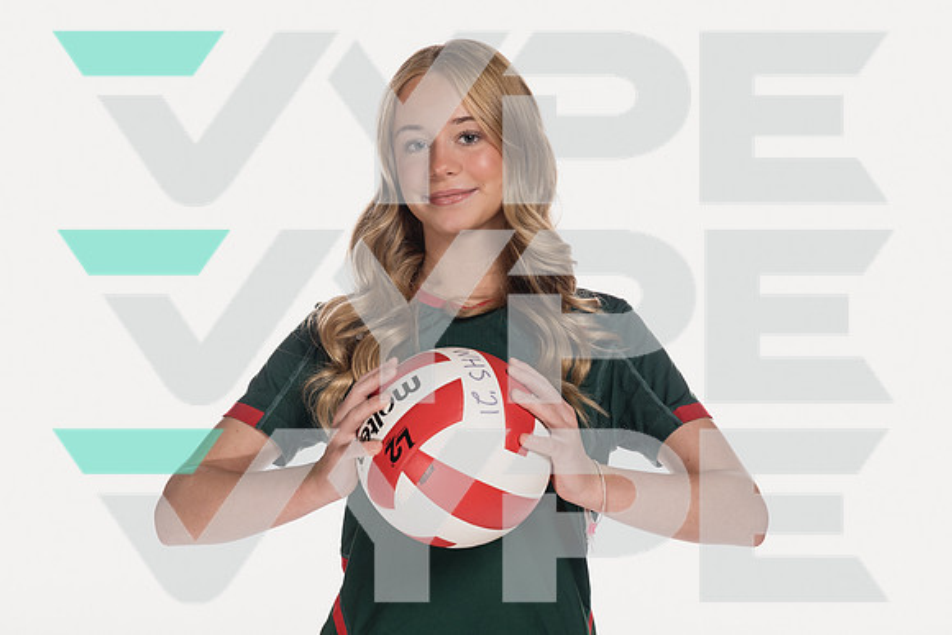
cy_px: 313
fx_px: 1941
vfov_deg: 18.6
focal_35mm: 73
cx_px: 468
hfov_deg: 27.6
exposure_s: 1/250
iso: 400
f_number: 5.6
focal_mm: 70
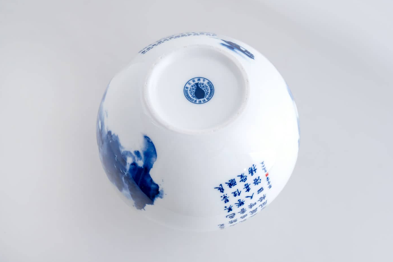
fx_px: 884
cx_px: 182
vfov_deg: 16.9
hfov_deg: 25.1
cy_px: 126
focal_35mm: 81
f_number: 7.1
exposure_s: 1/200
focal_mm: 75
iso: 640
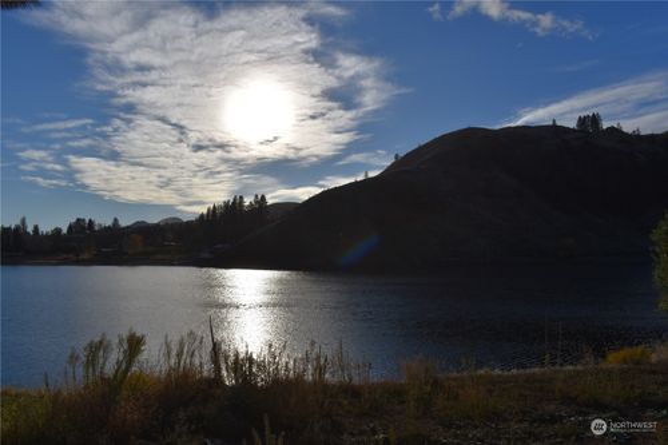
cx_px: 334
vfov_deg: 47.9
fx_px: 501
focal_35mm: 27
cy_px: 222
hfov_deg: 67.4
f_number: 13
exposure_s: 1/640
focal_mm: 18
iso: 100
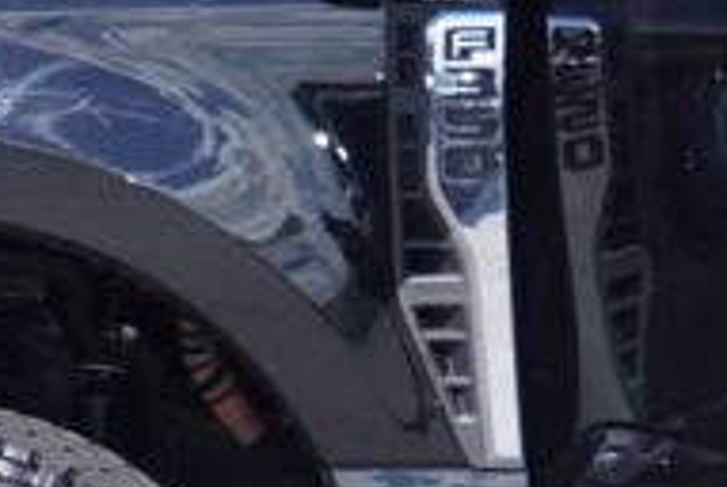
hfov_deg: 6.5
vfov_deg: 4.4
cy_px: 198
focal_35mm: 314
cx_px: 982
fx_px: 6344
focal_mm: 39
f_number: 9
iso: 100
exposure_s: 1/160
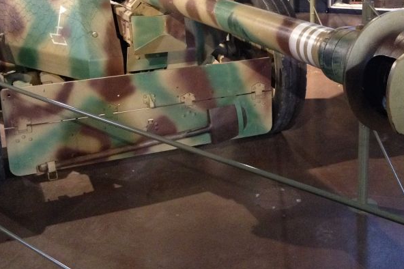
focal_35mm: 63
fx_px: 707
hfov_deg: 31.6
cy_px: 86
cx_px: 272
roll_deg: +0.3
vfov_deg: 21.5
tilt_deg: -21.5
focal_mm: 4.28
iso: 400
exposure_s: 1/17
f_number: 2.4
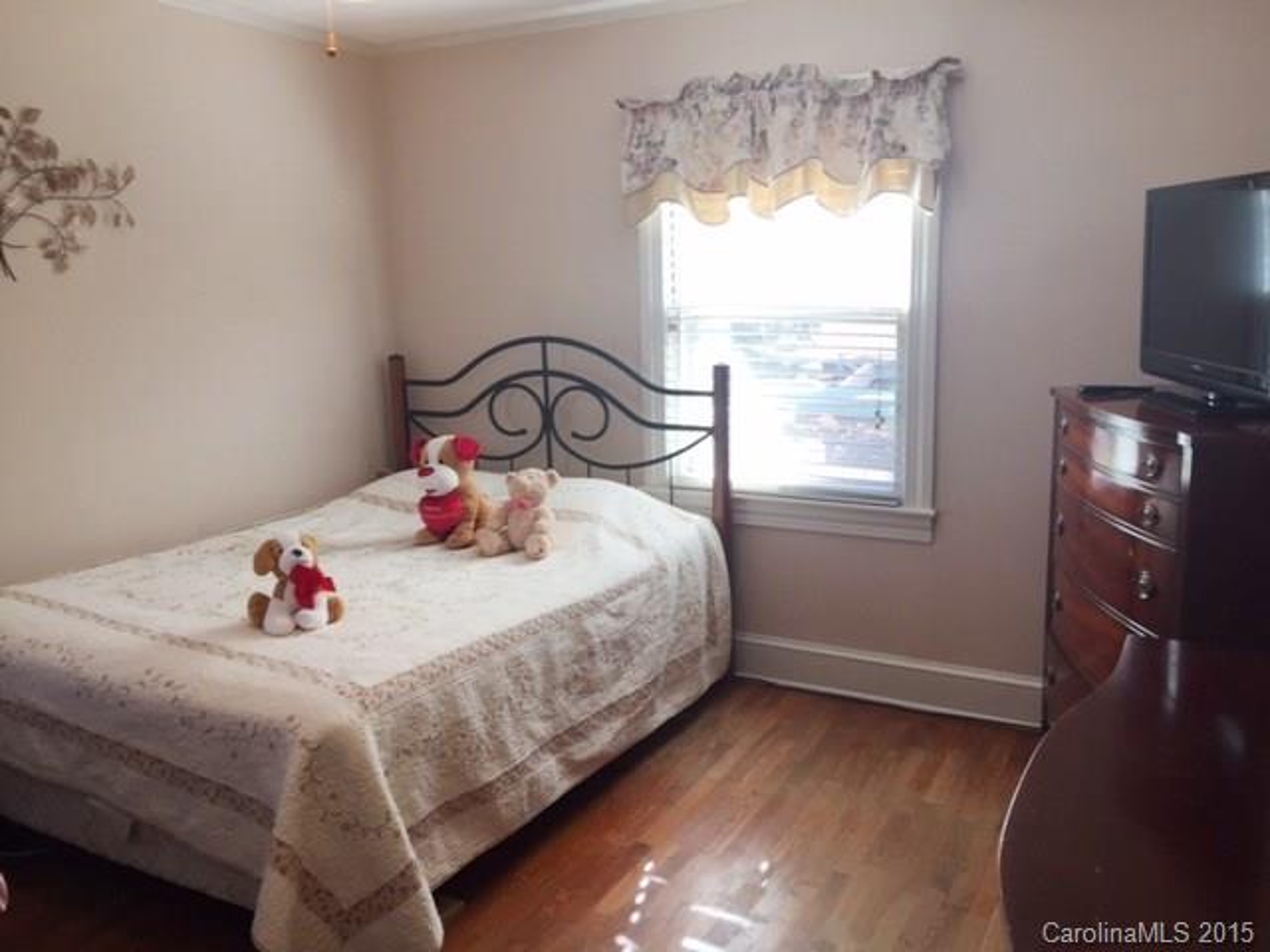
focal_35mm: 29
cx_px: 635
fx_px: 1064
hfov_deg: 61.7
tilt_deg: -9.5
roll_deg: +1.3
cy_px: 476
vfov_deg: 48.2
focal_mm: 4.15
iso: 32
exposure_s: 1/60
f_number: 2.2
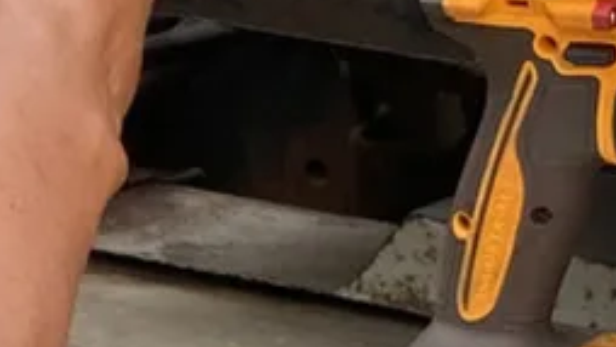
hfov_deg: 14.3
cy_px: -575
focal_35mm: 134
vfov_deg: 8.1
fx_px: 2189
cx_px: -456
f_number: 1.8
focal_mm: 4.25
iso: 32
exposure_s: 1/278
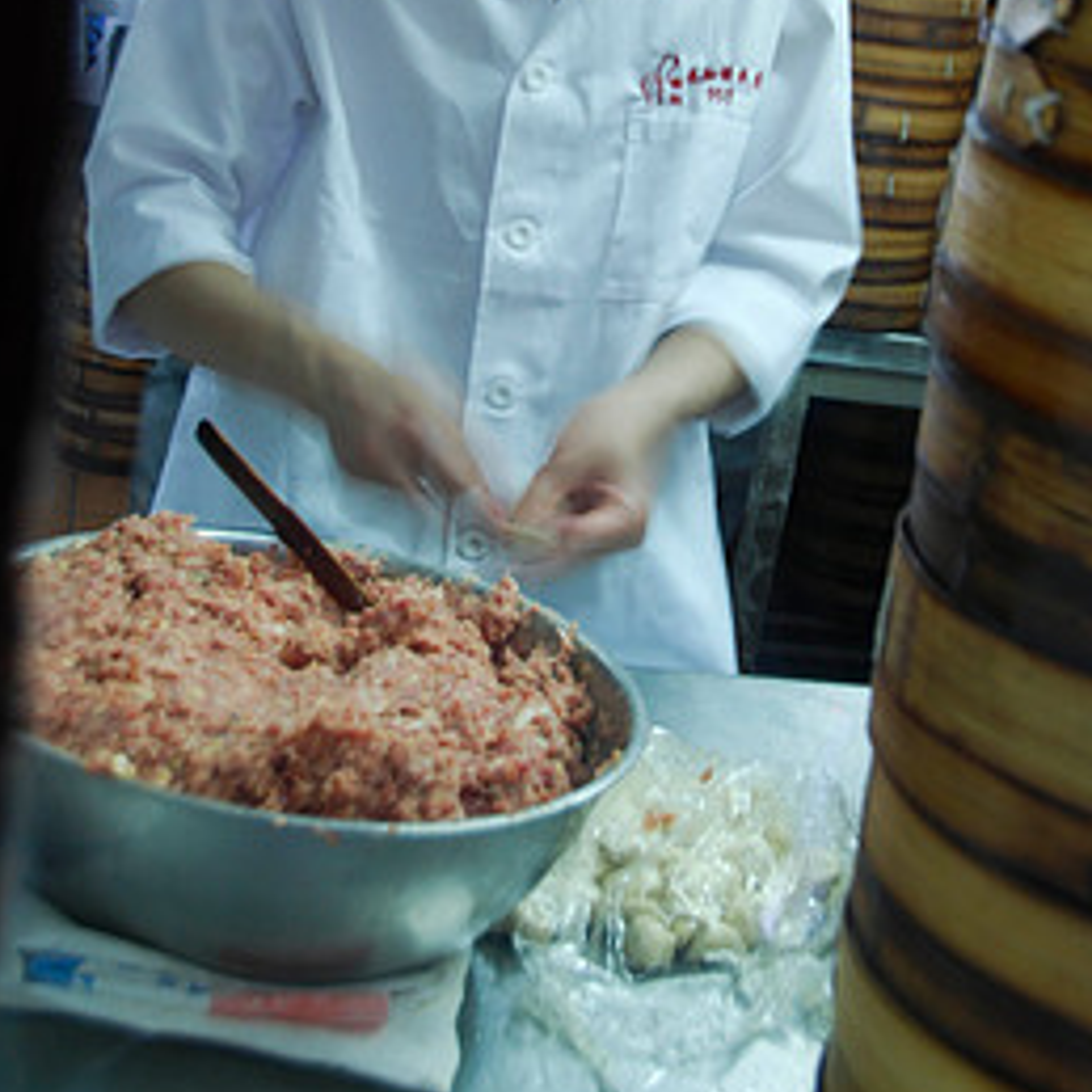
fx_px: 2213
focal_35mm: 62
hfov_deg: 27.7
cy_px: 245
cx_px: 618
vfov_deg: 27.3
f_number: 4
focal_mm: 28
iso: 250
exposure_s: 1/6
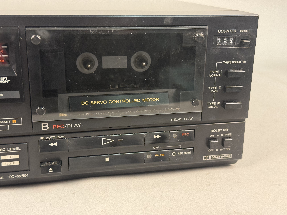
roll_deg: -1.2
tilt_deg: -17.0
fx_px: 398
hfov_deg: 39.7
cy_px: 108
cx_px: 144
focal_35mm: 48
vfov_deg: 30.3
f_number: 1.78
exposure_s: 1/60
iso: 200
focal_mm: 6.76
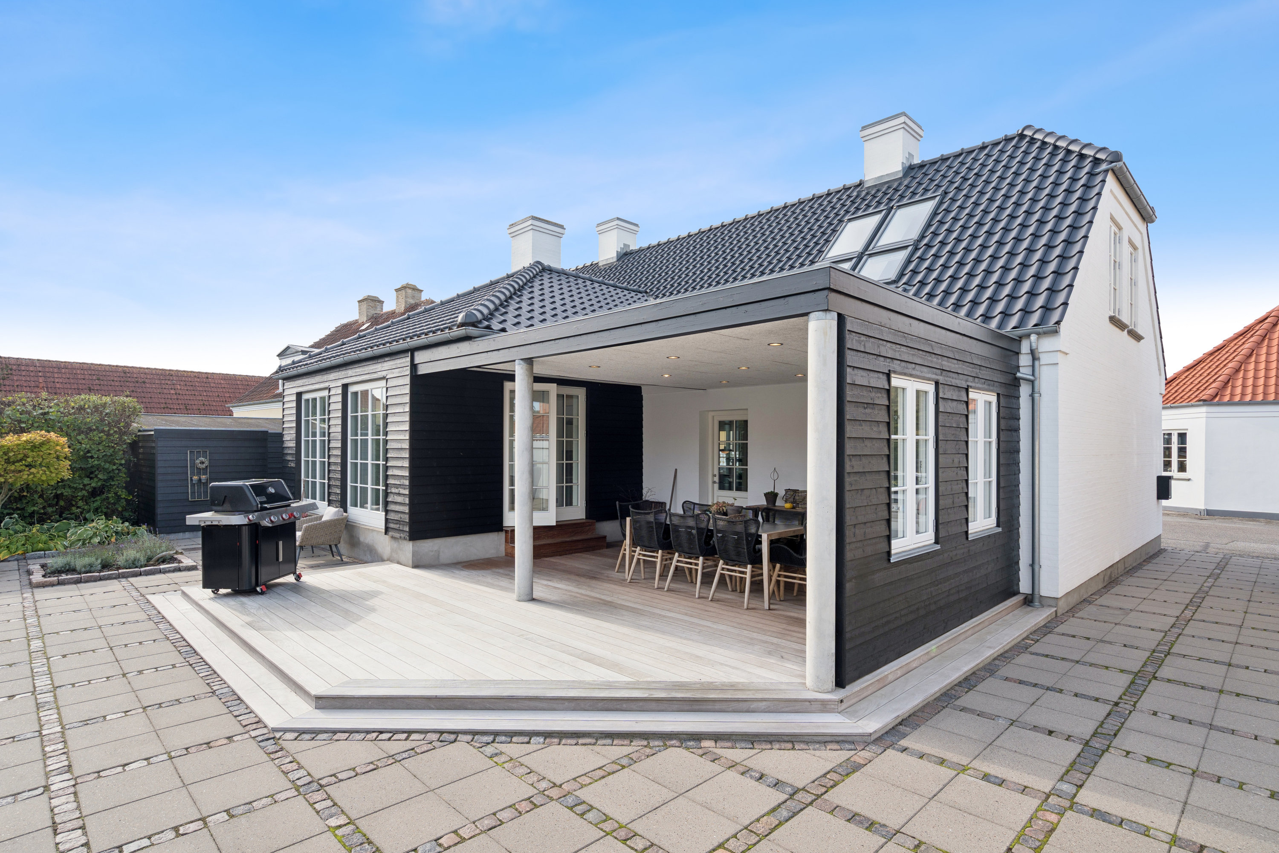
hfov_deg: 93.3
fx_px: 604
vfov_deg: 70.4
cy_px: 426
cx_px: 640
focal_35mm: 17
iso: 125
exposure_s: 1/160
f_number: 6.3
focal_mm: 17
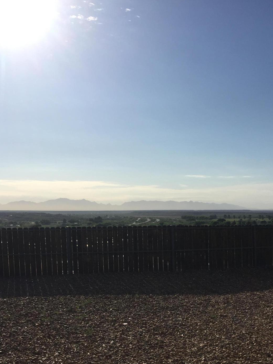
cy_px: 262
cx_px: 163
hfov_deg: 34.2
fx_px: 442
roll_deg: -0.9
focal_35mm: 42
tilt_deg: -4.1
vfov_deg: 43.7
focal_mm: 4.15
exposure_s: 1/5650
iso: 32
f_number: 2.2
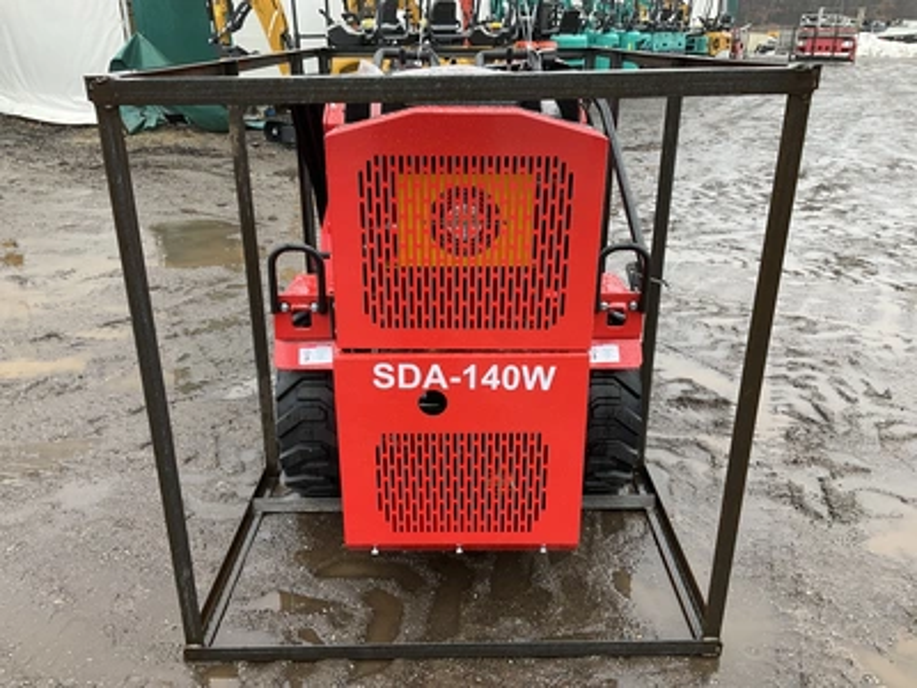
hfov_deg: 61.7
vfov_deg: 48.2
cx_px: 458
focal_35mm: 29
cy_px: 344
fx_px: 768
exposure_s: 1/122
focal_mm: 3
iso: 20
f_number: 1.8
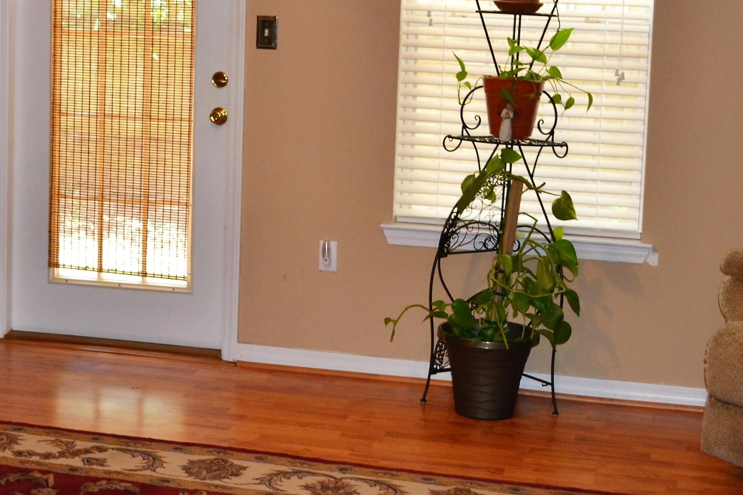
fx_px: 1486
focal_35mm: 72
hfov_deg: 27.9
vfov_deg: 18.8
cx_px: 260
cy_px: 114
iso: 640
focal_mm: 26
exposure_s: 1/60
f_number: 4.2
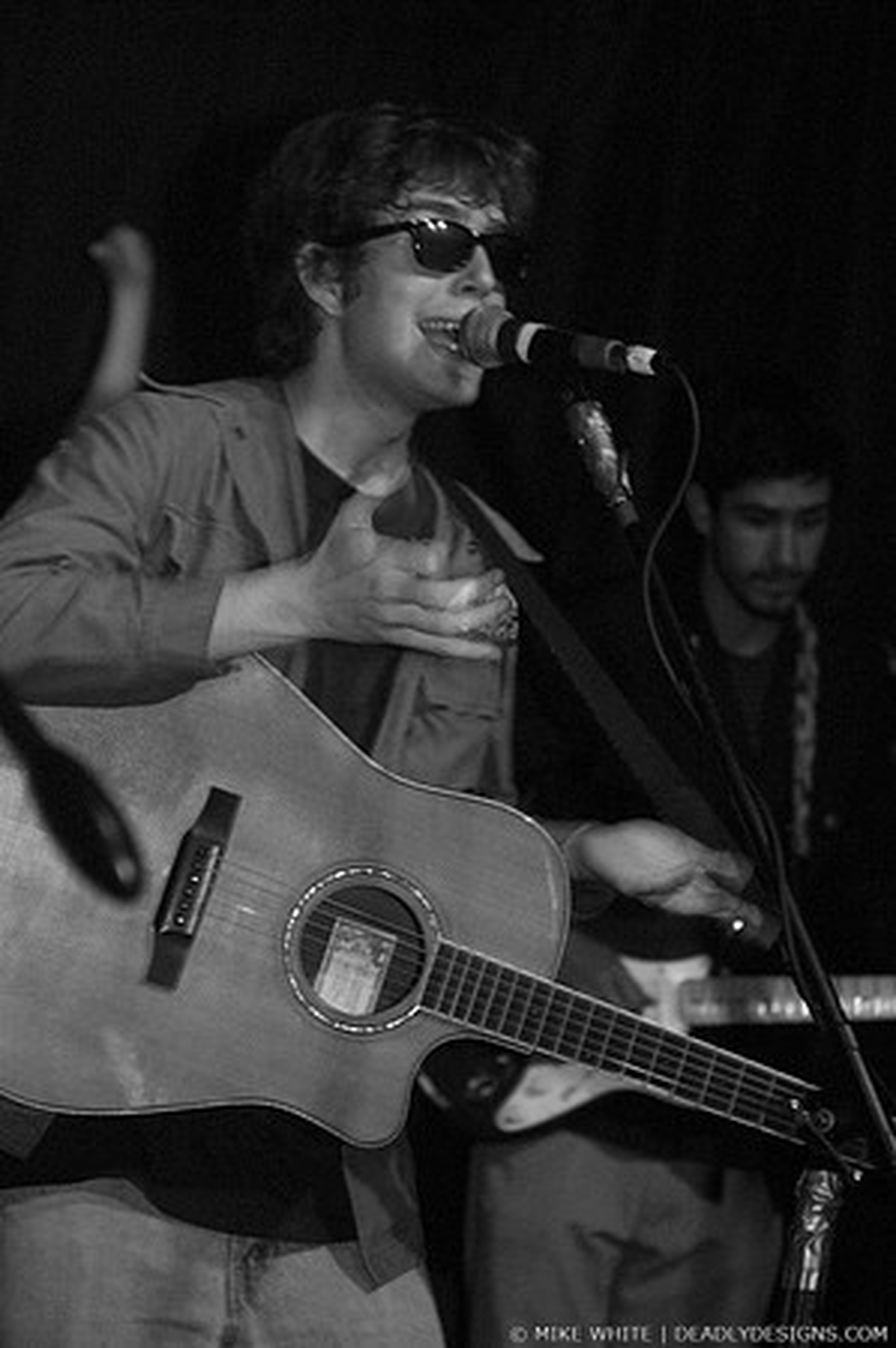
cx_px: 448
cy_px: 674
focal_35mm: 87
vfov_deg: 23.4
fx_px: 3255
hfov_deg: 15.7
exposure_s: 1/30
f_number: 2.8
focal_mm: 58
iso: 800
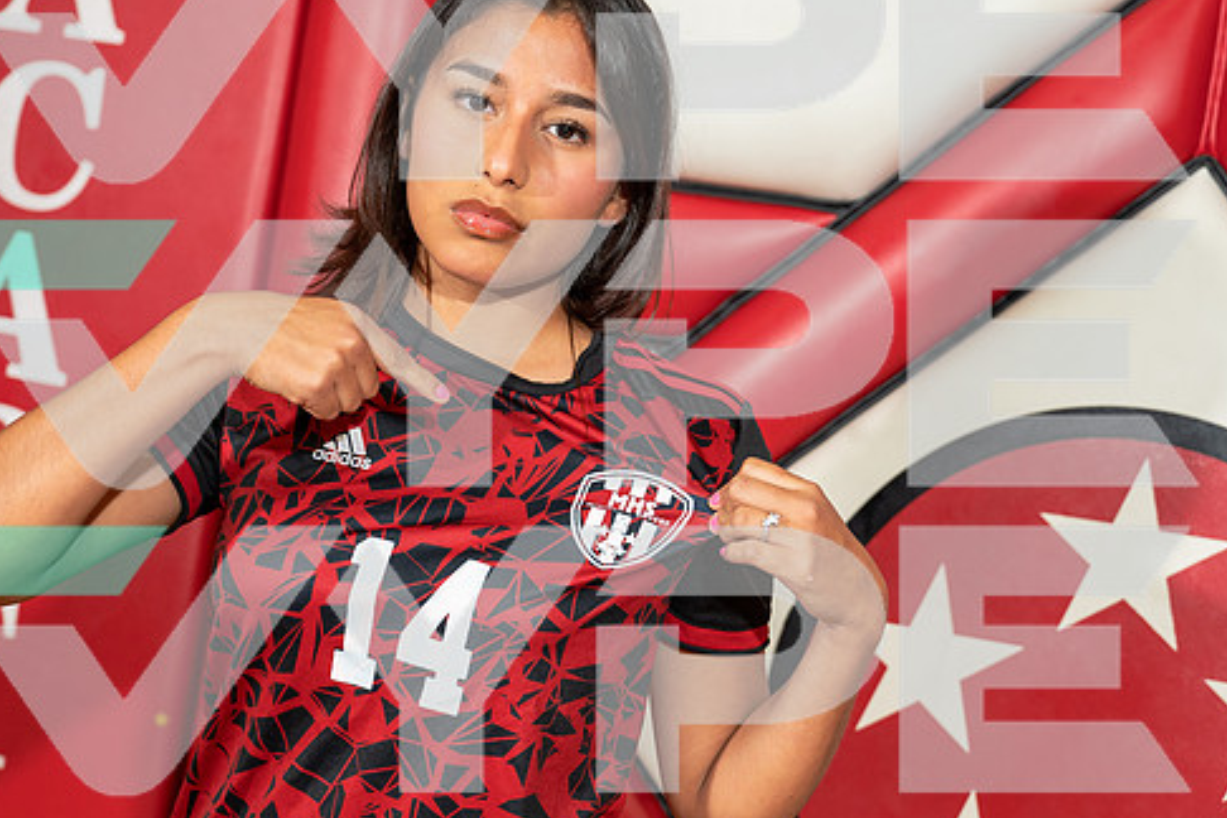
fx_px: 2317
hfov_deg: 29.6
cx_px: 555
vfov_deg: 20.0
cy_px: 355
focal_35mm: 68
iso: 1000
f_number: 4
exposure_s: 1/250
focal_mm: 57
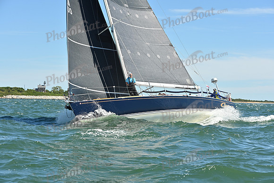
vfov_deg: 15.2
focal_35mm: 90
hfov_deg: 22.6
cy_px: 92
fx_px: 685
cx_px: 137
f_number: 6.3
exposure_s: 1/1600
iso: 320
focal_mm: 90
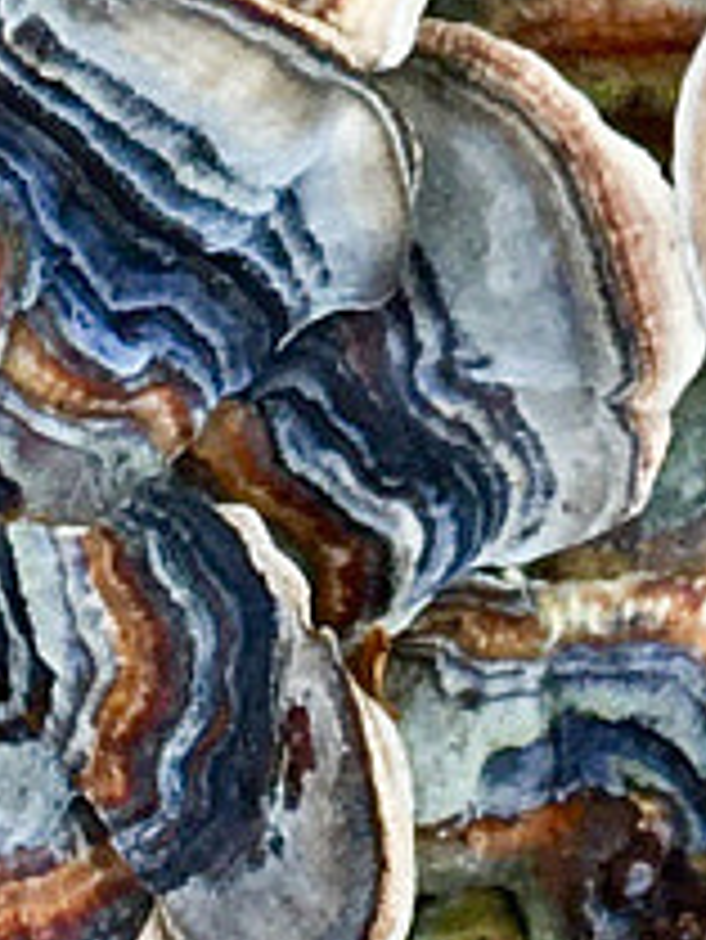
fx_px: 6031
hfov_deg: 6.7
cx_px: 773
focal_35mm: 222
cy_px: -823
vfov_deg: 8.5
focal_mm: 4.15
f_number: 2.2
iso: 32
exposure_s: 1/120
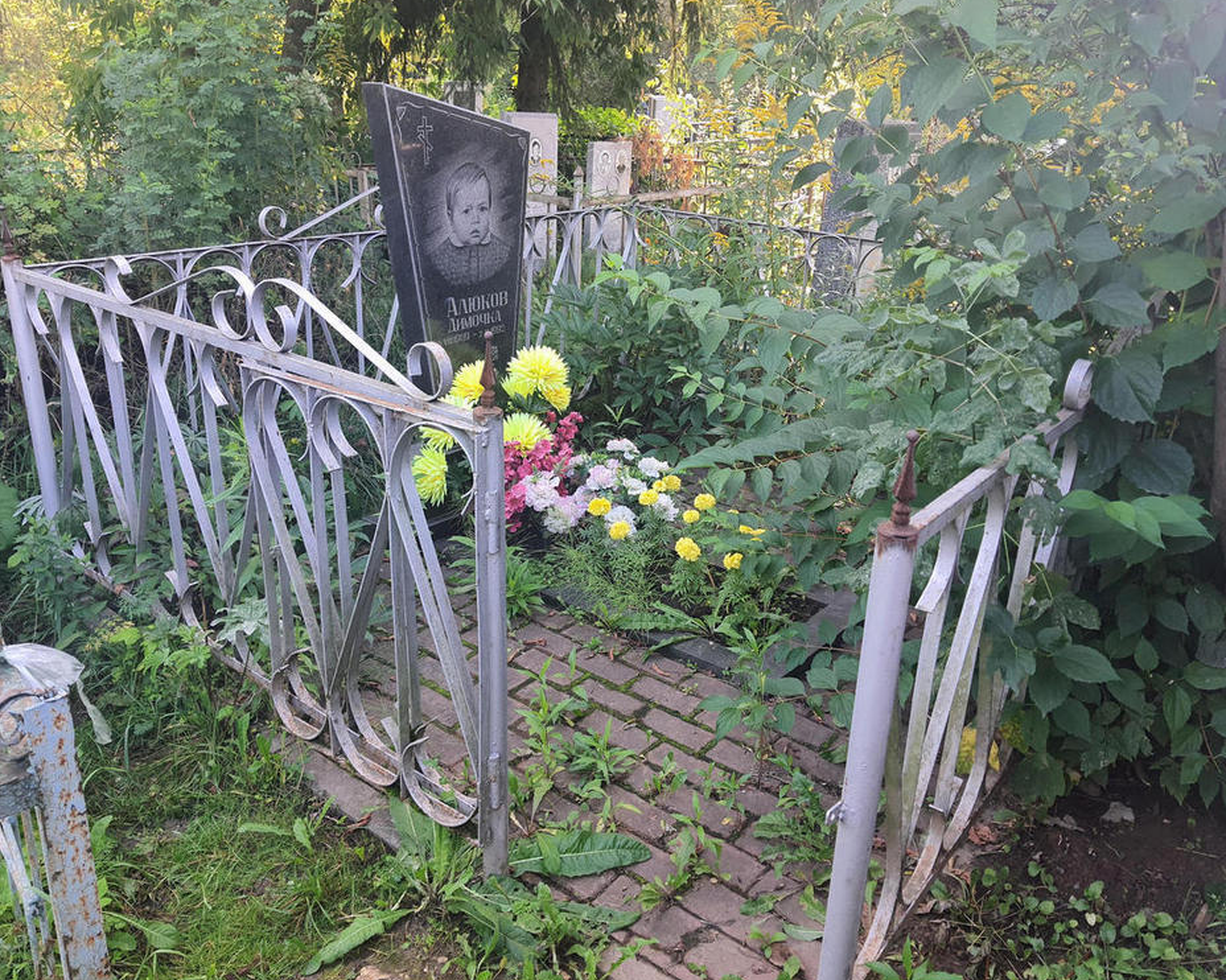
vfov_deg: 51.5
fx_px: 1016
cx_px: 592
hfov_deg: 62.2
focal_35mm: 28
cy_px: 499
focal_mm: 4.32
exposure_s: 1/100
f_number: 1.7
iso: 64
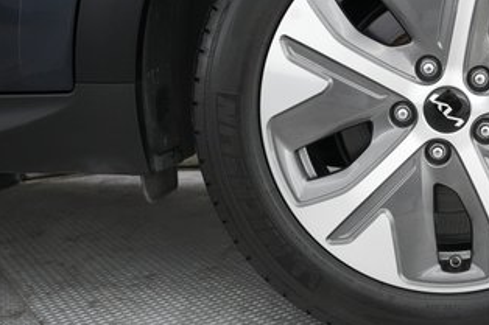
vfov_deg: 23.6
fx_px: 774
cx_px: 445
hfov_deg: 33.1
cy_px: 92
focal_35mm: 57
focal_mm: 28
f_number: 4.5
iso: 6400
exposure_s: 1/125
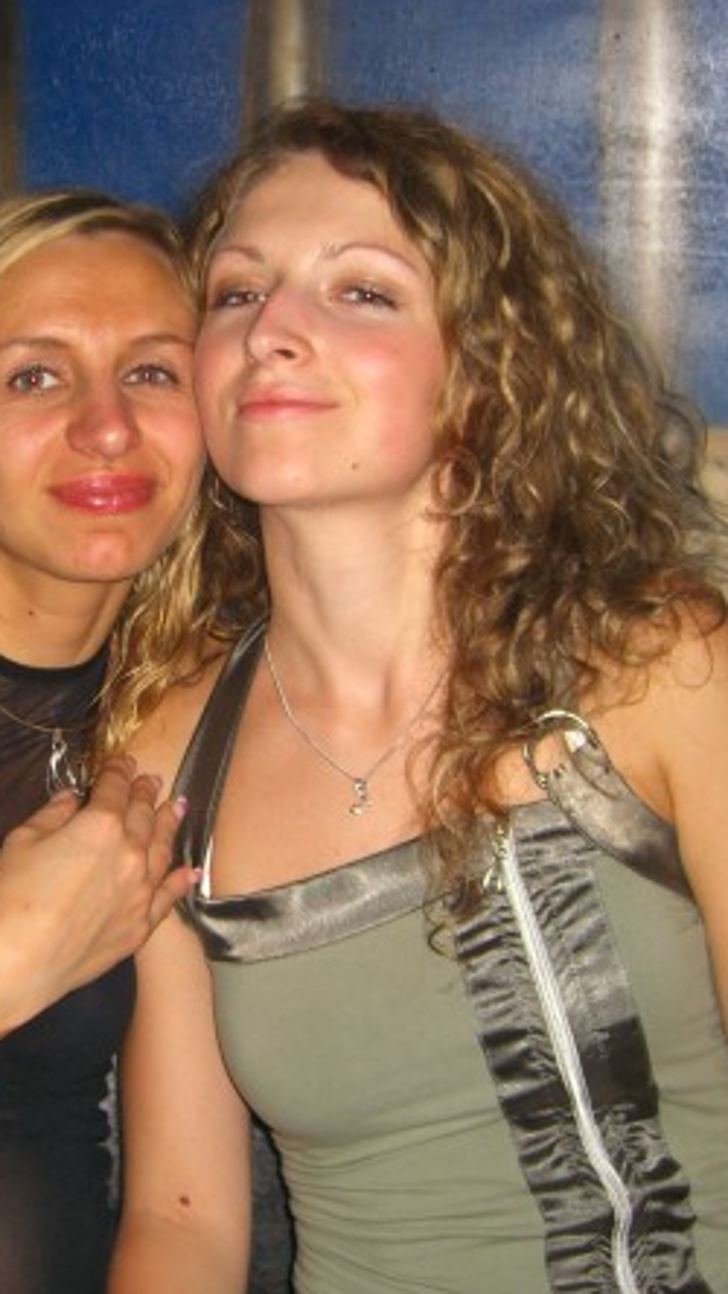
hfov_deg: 21.2
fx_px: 1920
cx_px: 134
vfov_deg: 37.2
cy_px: 641
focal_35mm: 56
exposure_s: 1/60
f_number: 2.8
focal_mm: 7.9
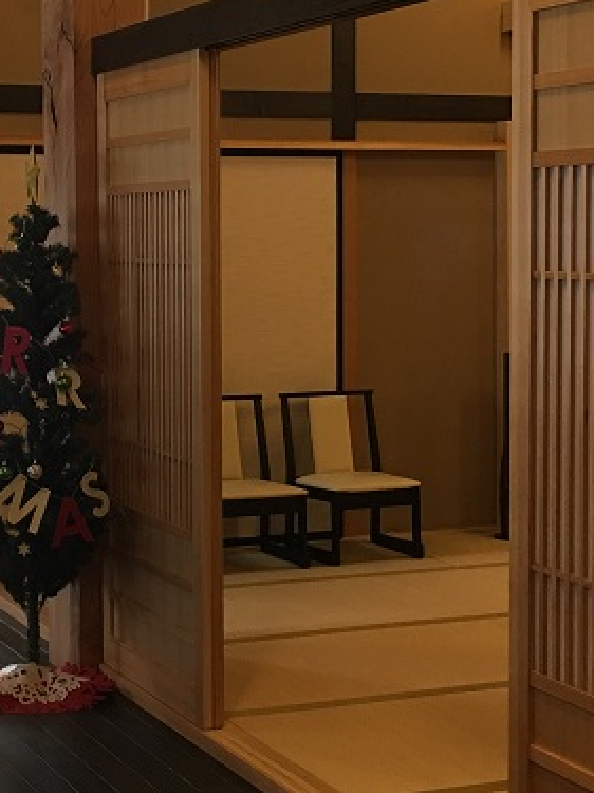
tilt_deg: -2.2
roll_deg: -0.7
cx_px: 188
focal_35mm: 78
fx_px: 1786
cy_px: 343
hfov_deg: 18.8
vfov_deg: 25.0
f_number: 2.2
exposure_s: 1/15
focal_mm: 4.15
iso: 50
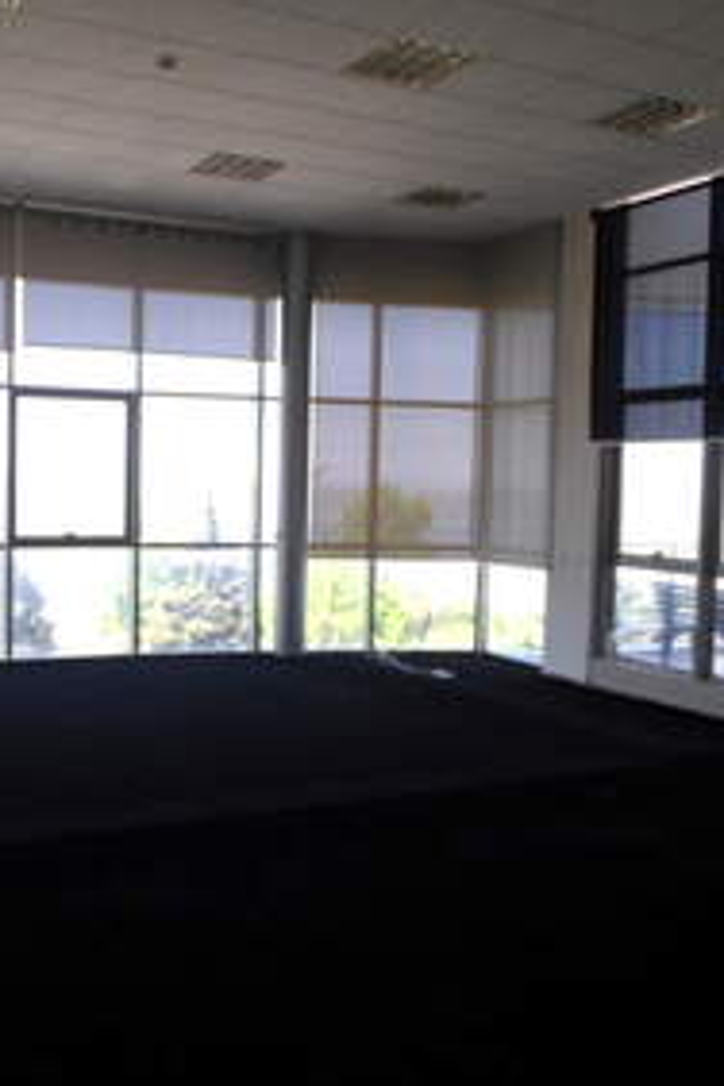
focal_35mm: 35
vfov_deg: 54.4
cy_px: 545
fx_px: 1056
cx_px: 300
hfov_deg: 37.7
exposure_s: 1/250
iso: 80
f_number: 2.5
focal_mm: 4.5
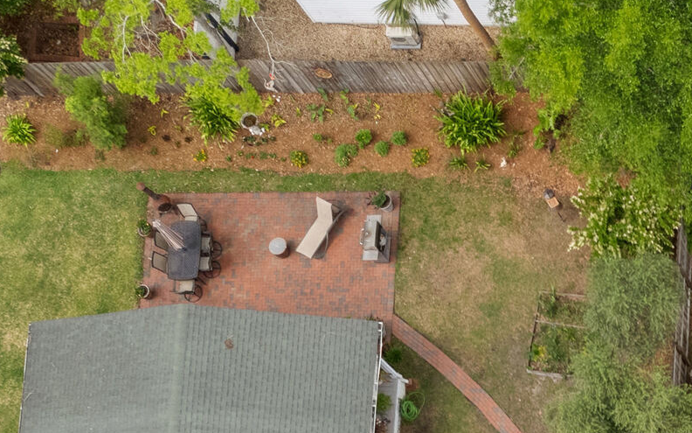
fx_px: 1641
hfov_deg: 20.4
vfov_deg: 13.5
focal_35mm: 87
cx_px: 1045
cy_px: 771
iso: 100
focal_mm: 8.38
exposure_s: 1/800
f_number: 2.8
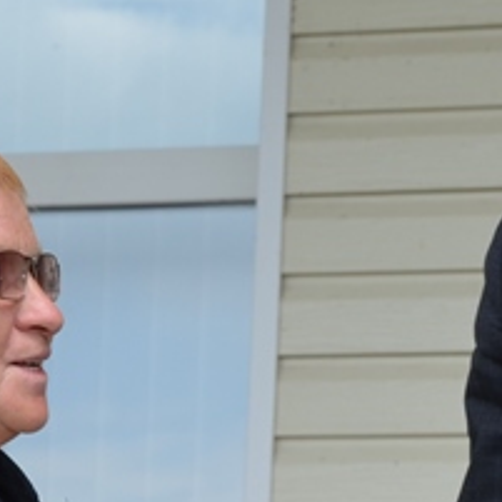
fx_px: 5103
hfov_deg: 5.6
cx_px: 242
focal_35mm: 311
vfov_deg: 5.6
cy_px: 524
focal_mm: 48
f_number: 8
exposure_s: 1/250
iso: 180
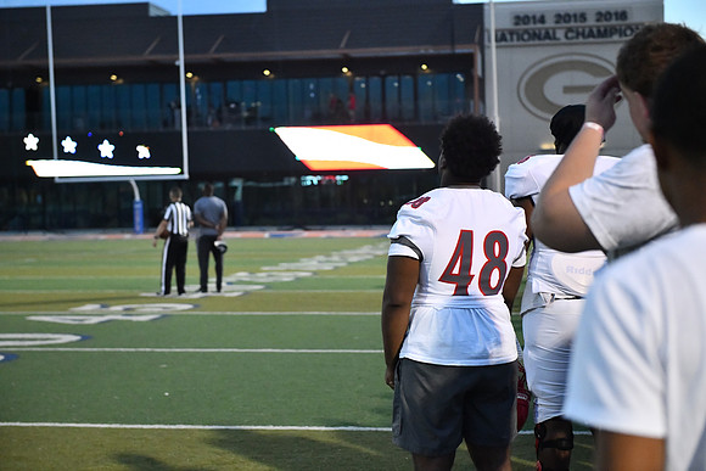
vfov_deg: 19.5
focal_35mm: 70
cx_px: 353
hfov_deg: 28.8
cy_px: 236
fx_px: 1373
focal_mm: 70
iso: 9000
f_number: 3.2
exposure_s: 1/2500
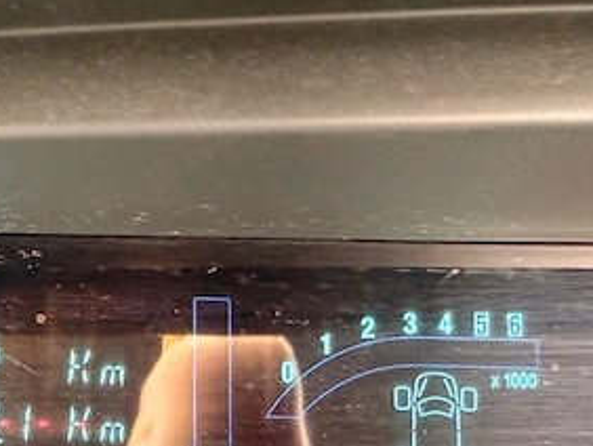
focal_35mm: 51
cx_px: 32
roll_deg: -3.0
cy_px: 431
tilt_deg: -28.3
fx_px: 874
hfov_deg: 34.8
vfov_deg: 27.2
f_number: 2.2
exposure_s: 1/49
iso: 800
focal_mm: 2.22
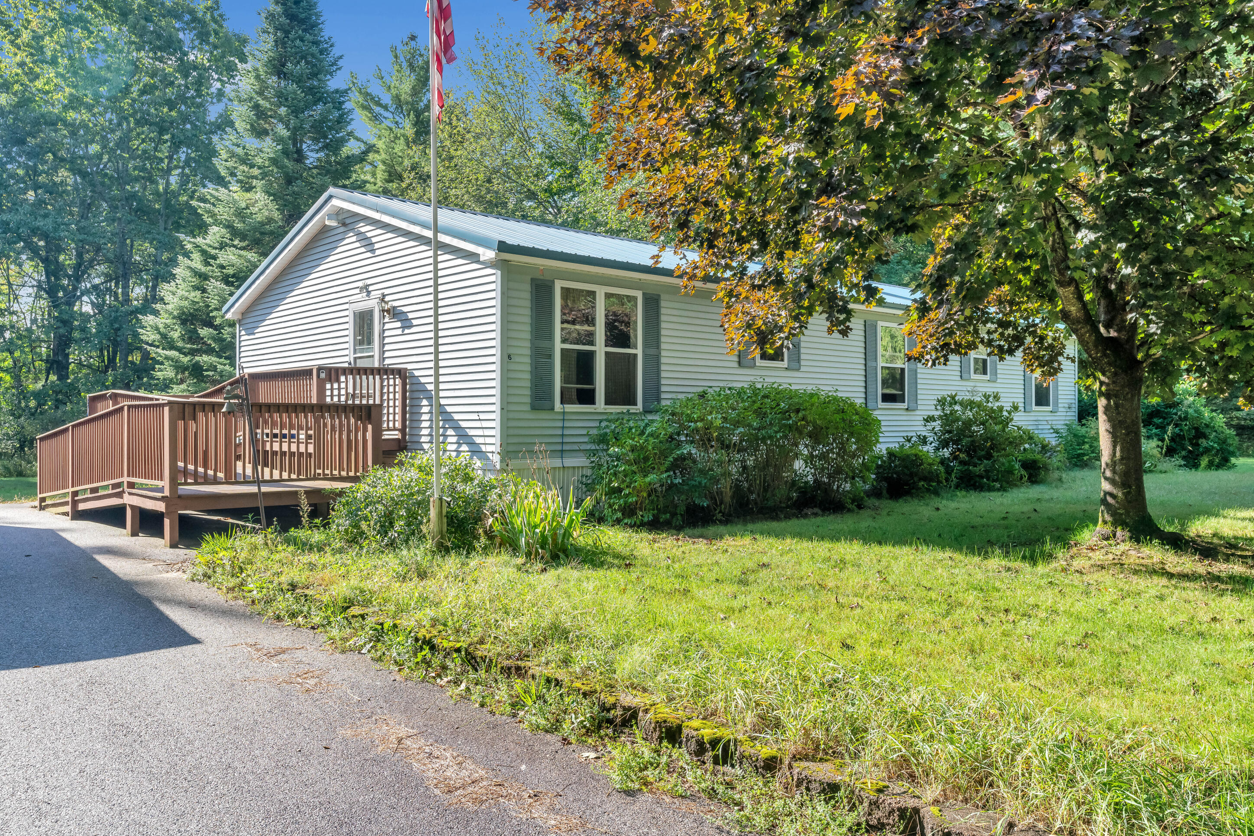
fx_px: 940
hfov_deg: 67.4
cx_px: 630
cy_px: 409
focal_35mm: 27
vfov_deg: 47.9
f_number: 8
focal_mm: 26
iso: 800
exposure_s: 1/750
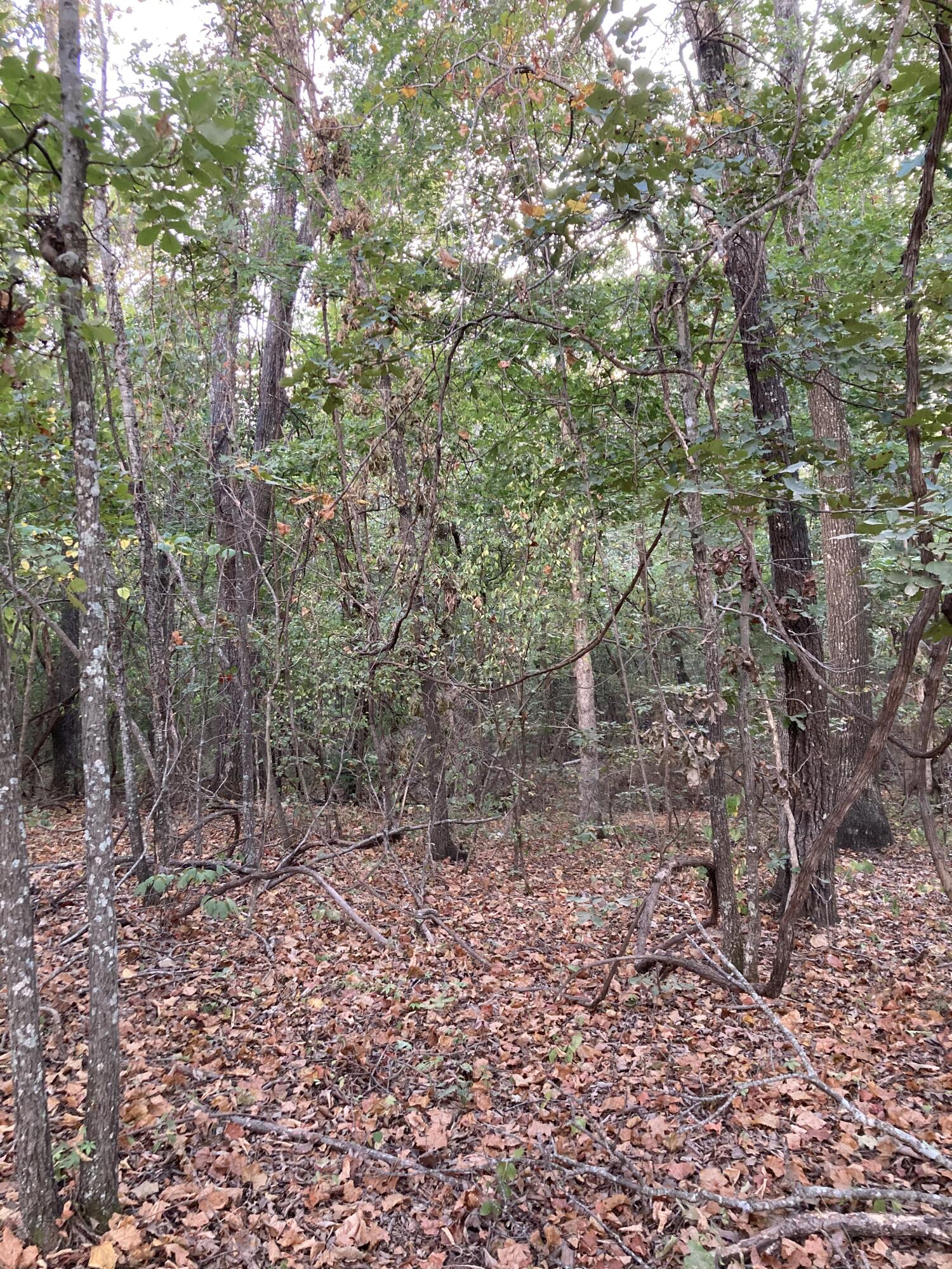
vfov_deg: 63.4
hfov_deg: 49.7
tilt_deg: +2.6
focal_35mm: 28
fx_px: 1027
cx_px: 476
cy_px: 634
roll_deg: +0.7
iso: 200
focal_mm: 3.99
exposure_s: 1/60
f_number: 1.8
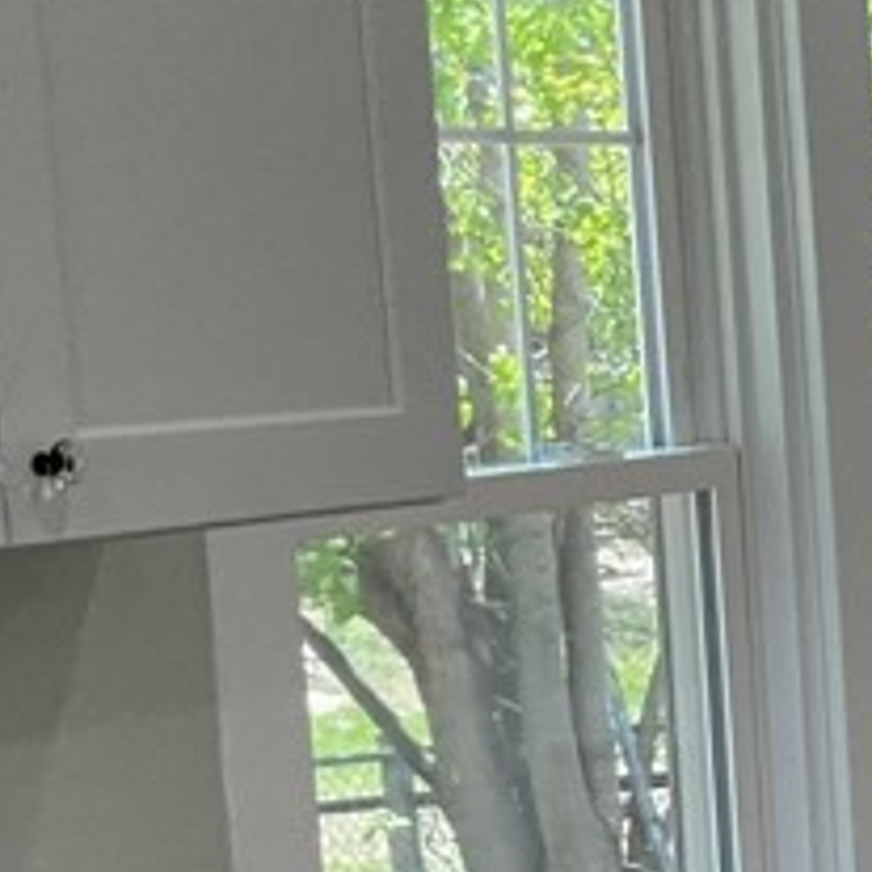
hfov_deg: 12.1
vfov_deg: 13.6
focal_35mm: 127
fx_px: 3619
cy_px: 847
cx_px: 1773
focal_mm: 3
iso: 40
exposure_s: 1/120
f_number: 1.8
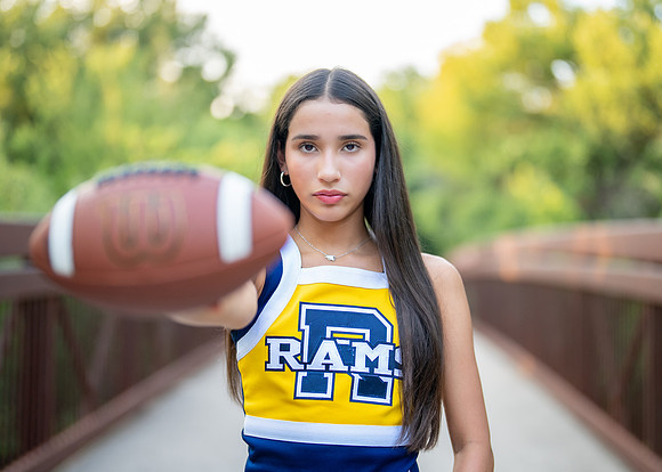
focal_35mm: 59
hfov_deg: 33.3
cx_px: 355
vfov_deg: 24.1
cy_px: 250
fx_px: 1106
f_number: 1.2
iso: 320
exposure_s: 1/500
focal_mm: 50
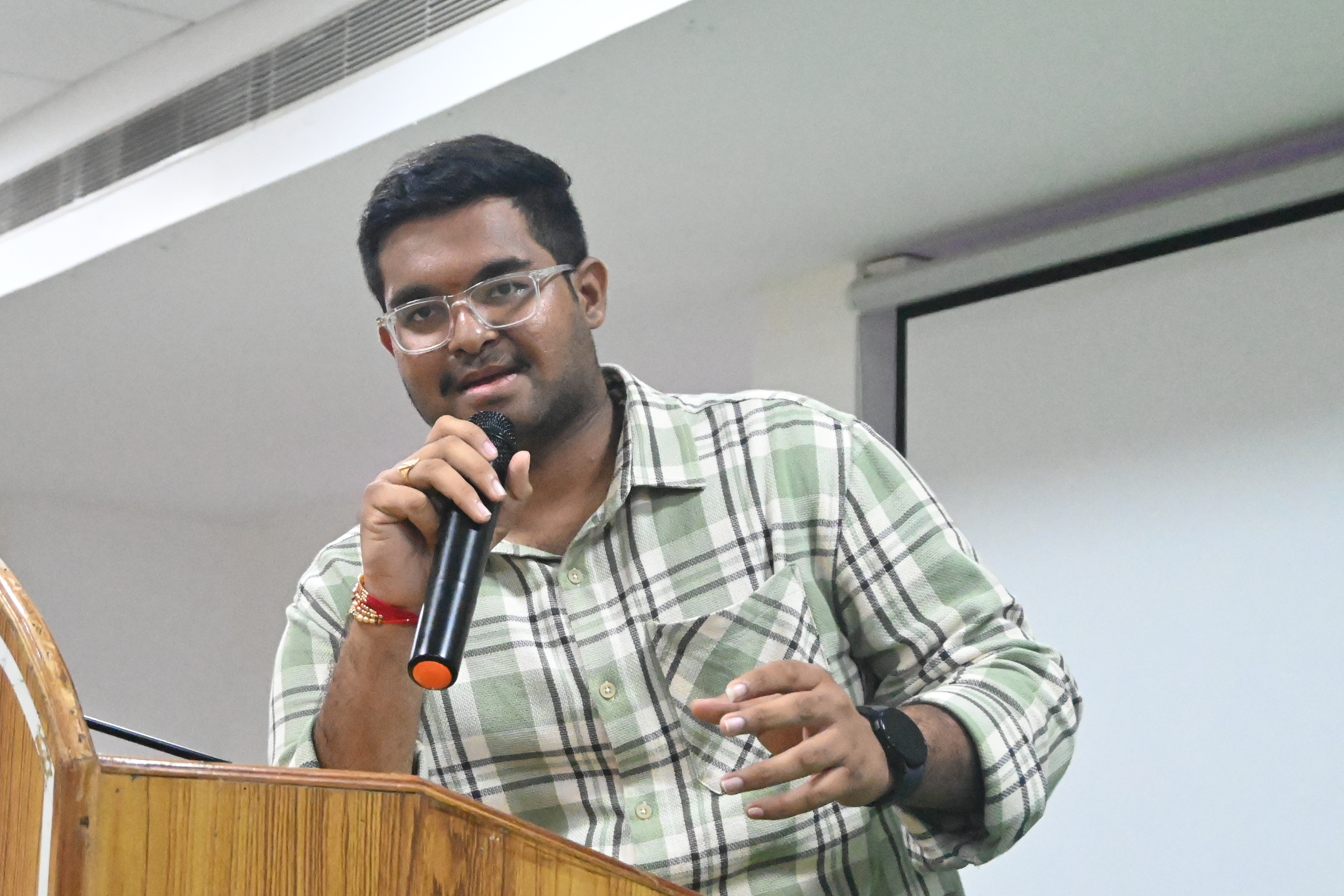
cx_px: 458
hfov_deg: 31.2
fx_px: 2391
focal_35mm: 64
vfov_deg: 21.2
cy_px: 485
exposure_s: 1/400
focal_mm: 30.5
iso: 14400
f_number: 4.8
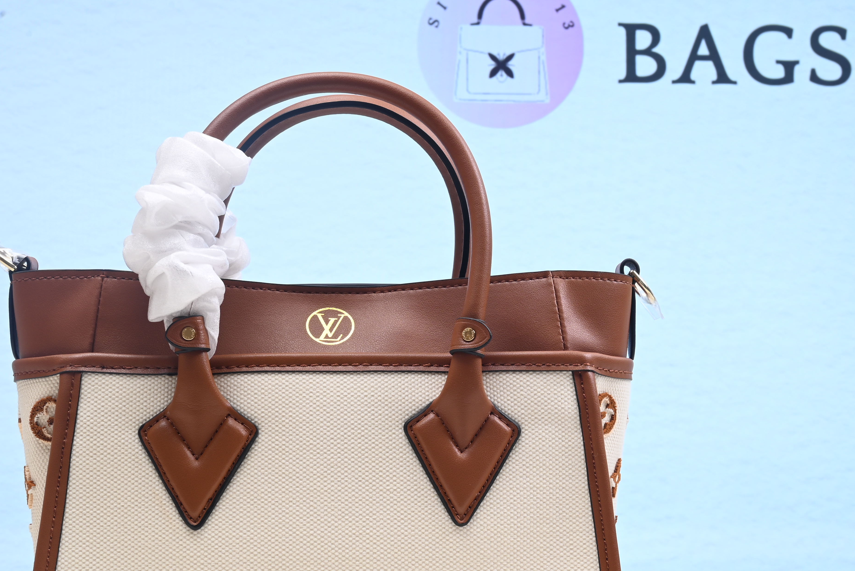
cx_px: 494
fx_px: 1544
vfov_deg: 20.8
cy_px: 401
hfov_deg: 30.9
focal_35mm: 65
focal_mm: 40
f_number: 16
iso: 100
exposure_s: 1/2
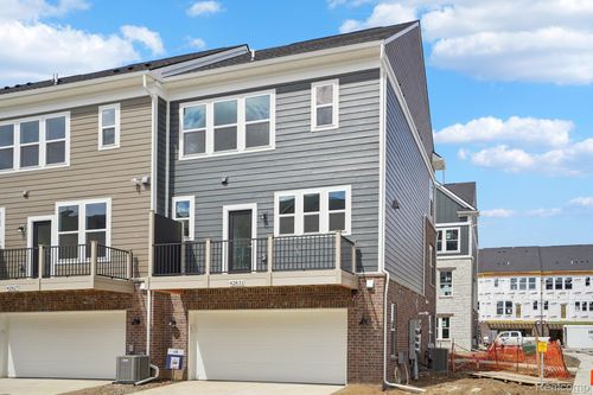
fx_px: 527
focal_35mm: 32
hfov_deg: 58.7
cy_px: 198
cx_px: 296
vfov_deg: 41.1
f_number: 8
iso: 400
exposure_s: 1/2000
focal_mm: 32
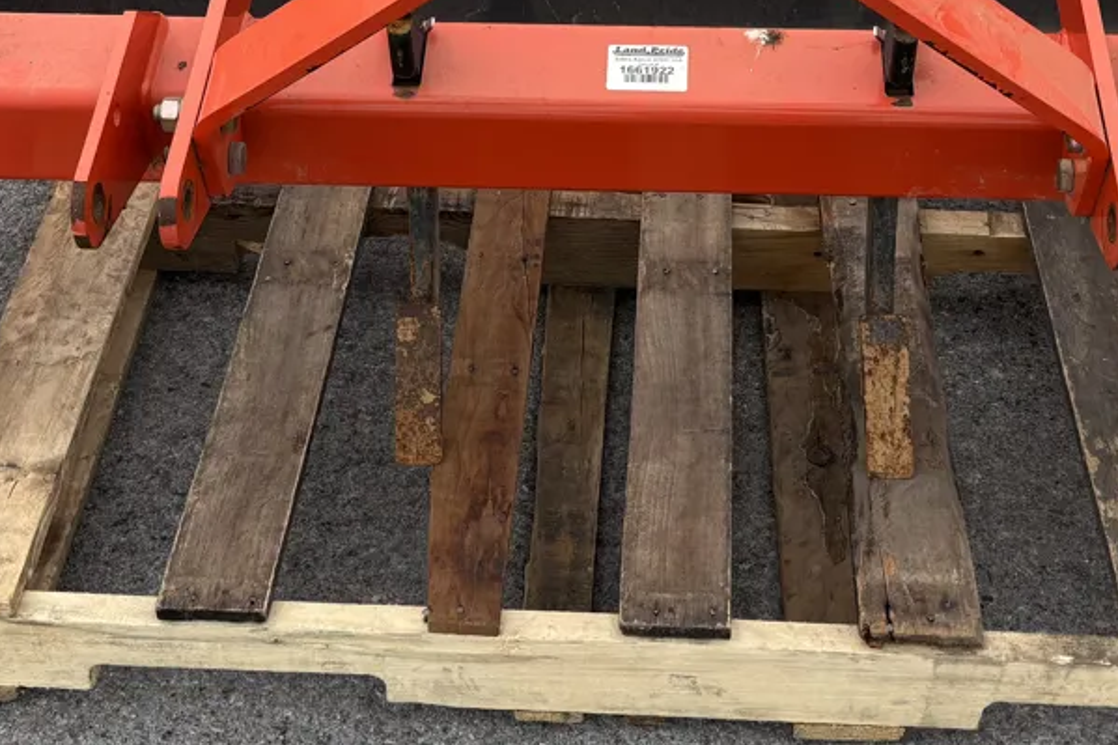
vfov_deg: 20.6
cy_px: 119
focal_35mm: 65
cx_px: 642
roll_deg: +2.2
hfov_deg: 30.9
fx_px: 2018
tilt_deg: -38.4
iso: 50
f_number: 1.6
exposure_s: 1/419
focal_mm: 5.96
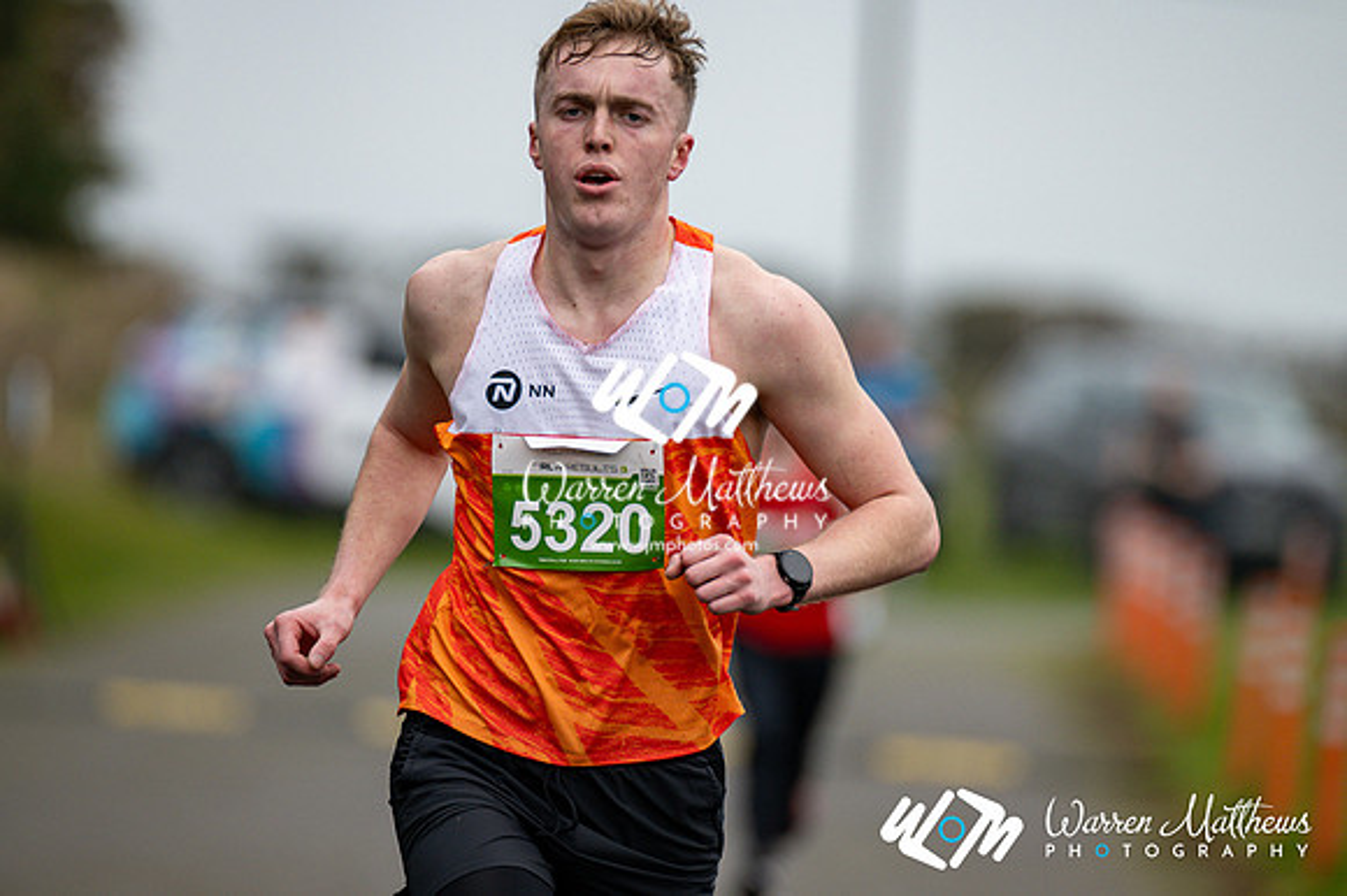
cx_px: 674
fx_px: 16827
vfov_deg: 3.1
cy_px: 448
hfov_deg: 4.6
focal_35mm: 450
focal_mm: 300
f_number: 2.8
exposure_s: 1/1600
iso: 200
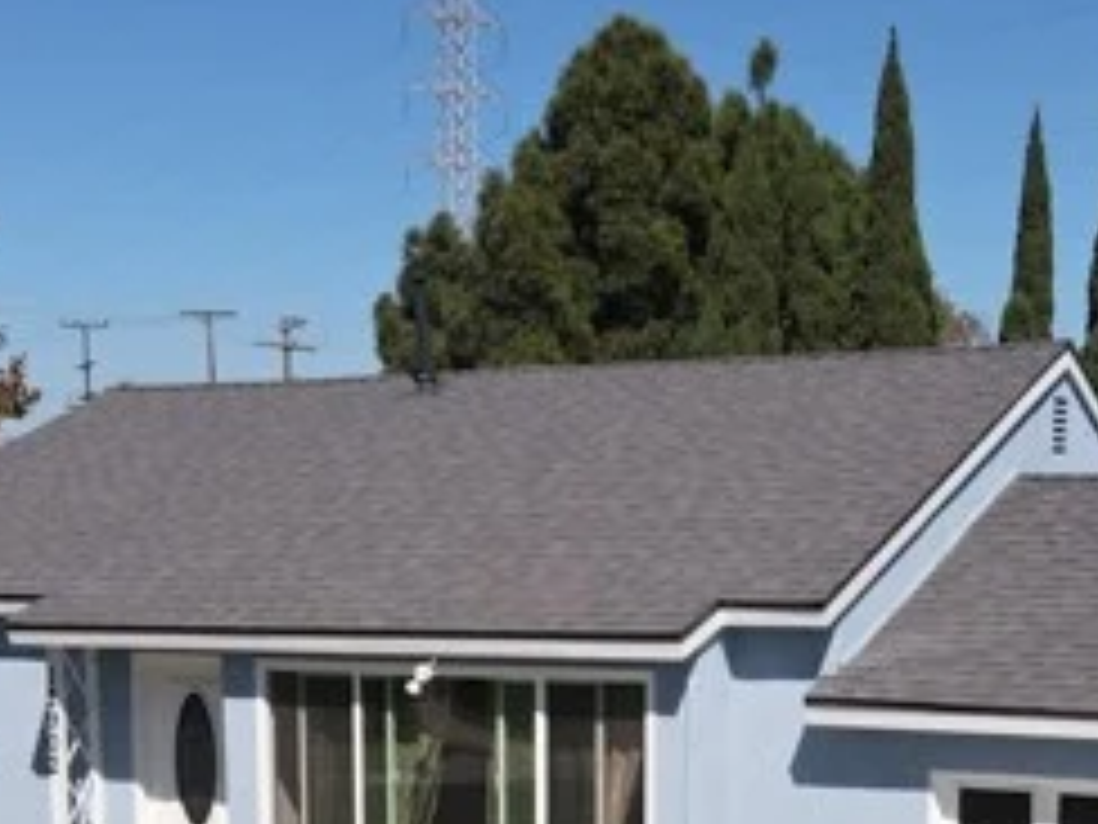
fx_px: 1998
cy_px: 923
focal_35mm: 63
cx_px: 648
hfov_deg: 30.7
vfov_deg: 21.9
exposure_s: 1/80
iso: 110
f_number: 2.8
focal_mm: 4.5
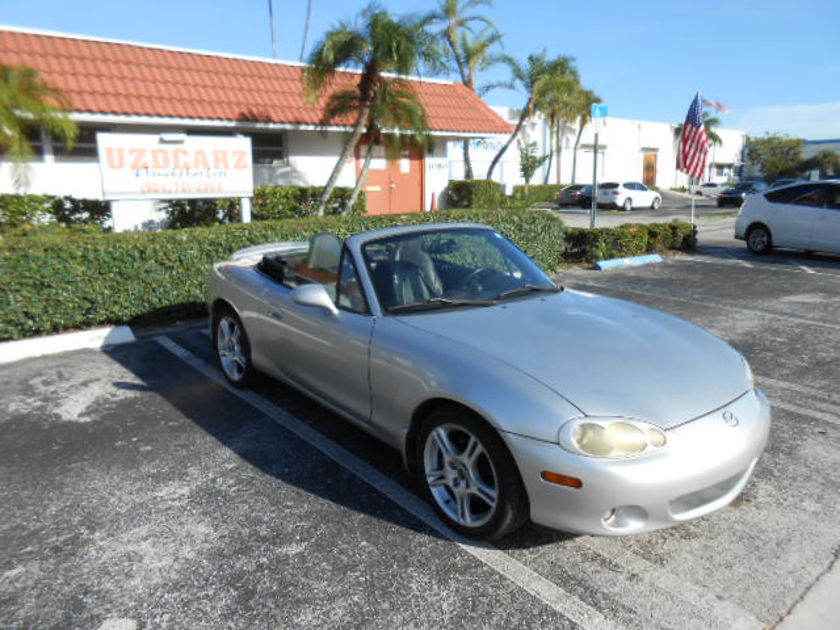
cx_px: 420
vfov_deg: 53.1
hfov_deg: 67.3
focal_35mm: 26
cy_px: 315
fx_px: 631
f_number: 3.5
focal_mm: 4.6
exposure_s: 1/640
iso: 80
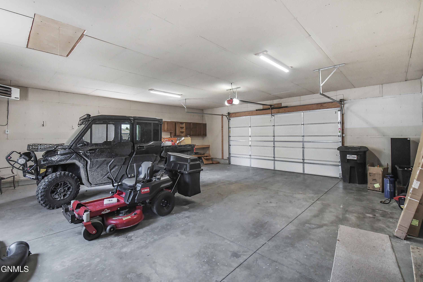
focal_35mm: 15
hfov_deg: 100.4
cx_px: 212
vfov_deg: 77.3
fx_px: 176
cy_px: 141
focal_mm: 10
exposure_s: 1/125
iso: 3200
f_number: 6.3
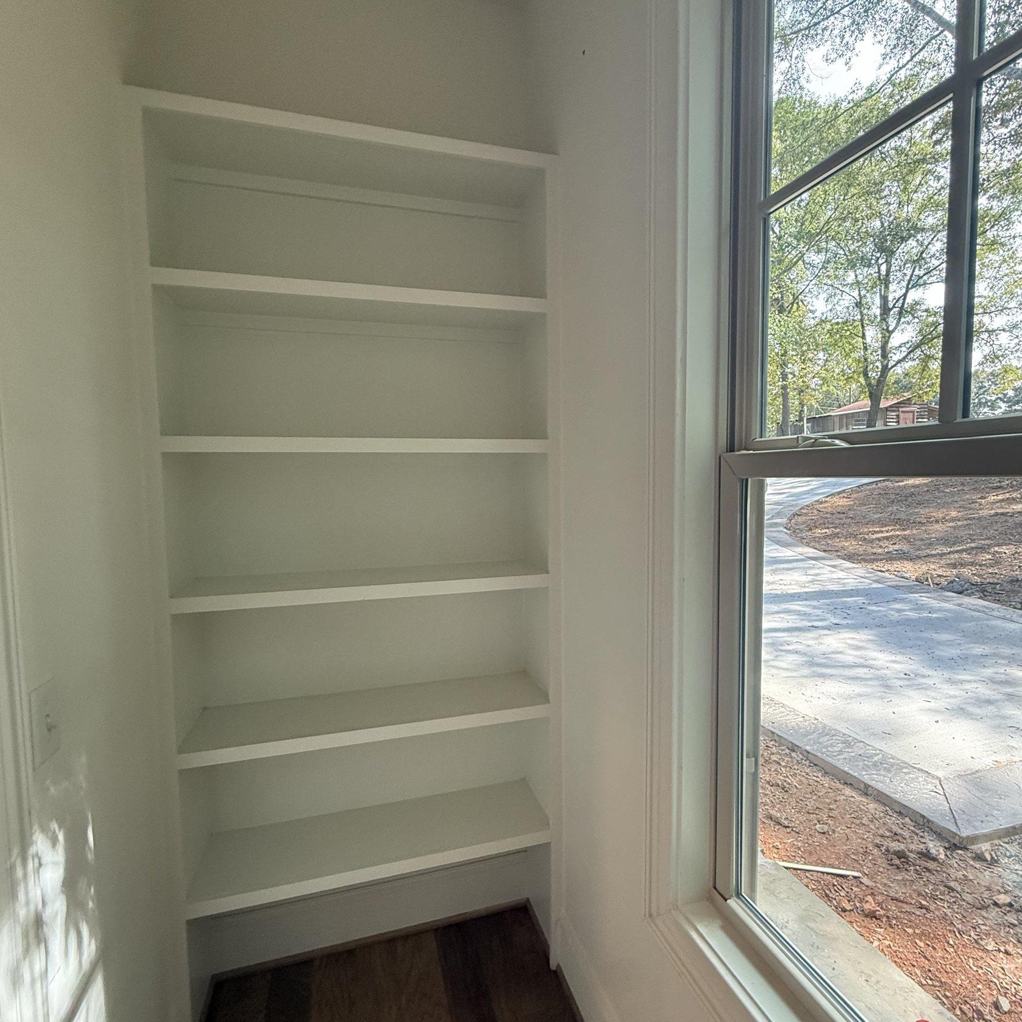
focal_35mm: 17
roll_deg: +0.8
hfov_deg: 84.0
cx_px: 515
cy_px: 524
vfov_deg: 84.0
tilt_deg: -3.8
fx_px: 568
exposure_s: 1/120
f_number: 2.2
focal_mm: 2.22
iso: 250
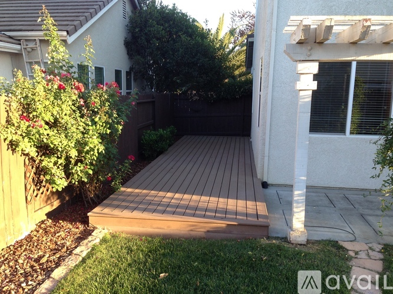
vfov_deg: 42.9
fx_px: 375
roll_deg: +0.9
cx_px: 196
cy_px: 147
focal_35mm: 33
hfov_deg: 55.4
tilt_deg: -9.8
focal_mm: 4.12
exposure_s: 1/120
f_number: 2.4
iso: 50
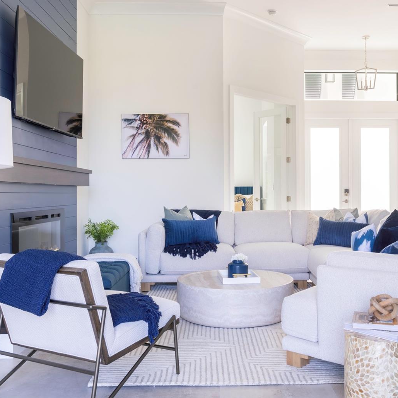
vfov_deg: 44.9
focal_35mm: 37
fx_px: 481
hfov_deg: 44.7
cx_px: 237
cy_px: 193
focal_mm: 28
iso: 250
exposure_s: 1/13
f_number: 11
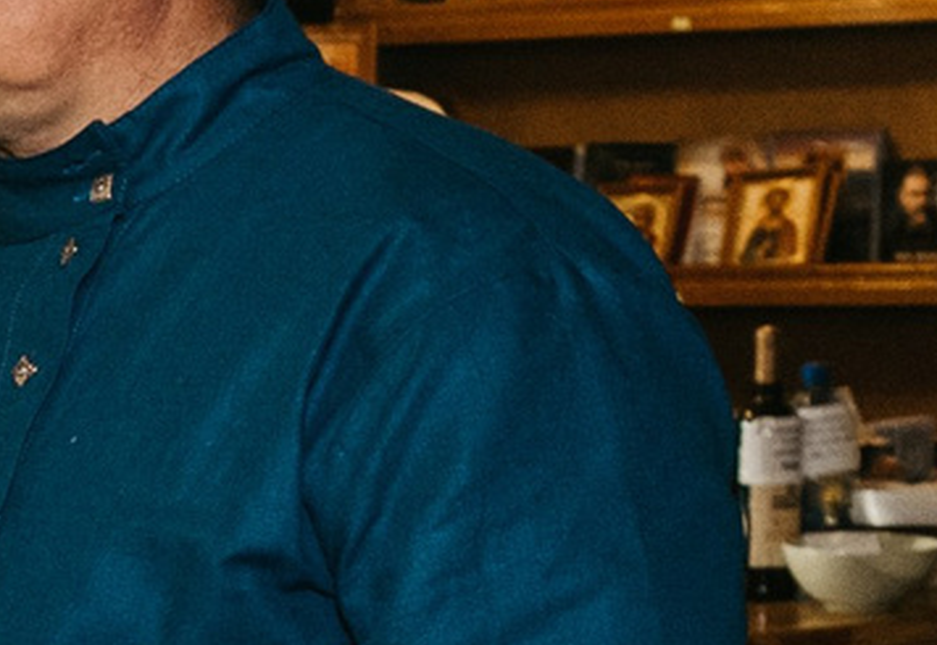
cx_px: -1284
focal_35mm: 182
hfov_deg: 9.9
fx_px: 4784
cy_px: 967
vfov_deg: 7.6
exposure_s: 1/160
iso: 250
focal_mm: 24
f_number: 4
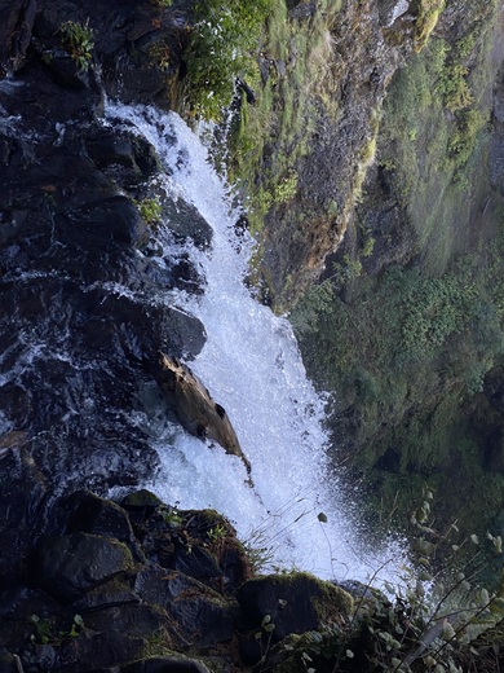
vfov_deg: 36.8
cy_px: 336
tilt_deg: -58.0
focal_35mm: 52
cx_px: 252
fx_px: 1009
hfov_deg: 28.0
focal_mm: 6
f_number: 2
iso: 32
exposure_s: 1/122
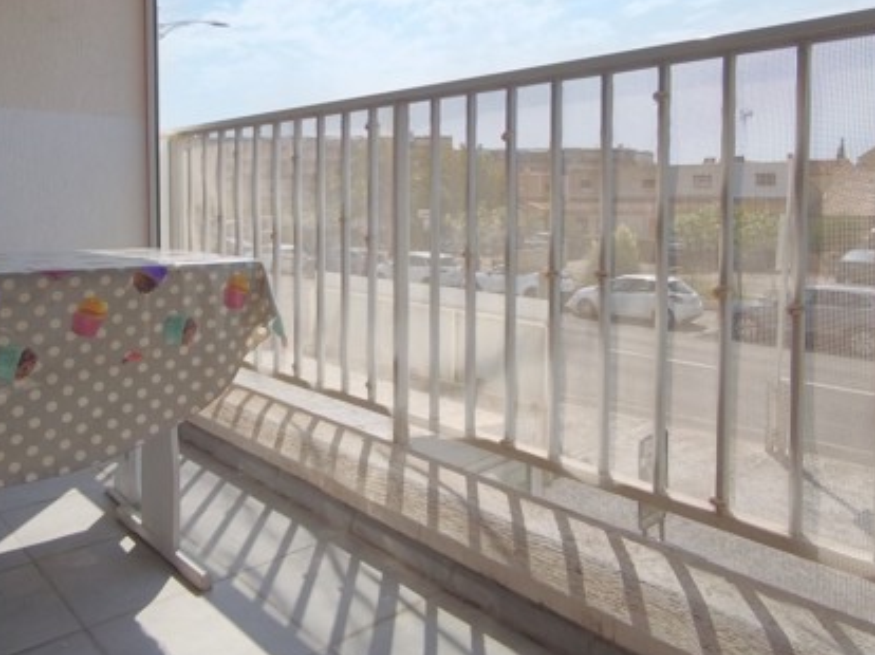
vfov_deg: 47.4
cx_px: 345
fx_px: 733
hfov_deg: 61.1
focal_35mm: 29
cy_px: 218
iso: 50
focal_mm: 1.91
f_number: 2.2
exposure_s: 1/2381
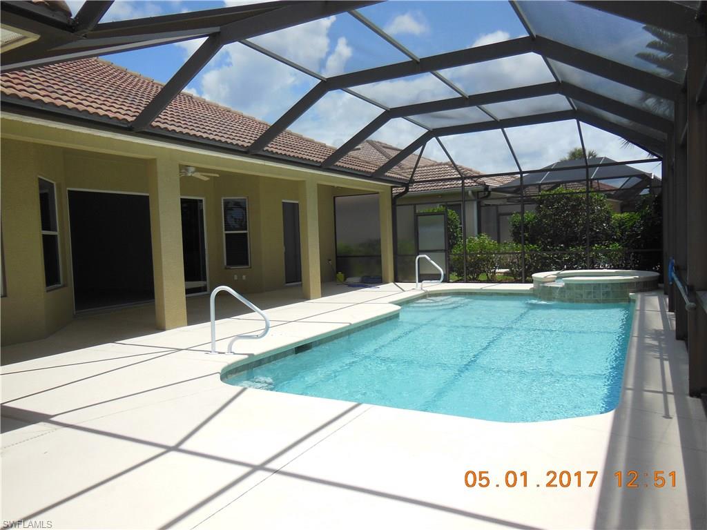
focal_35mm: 25
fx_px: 511
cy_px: 265
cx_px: 354
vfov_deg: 54.9
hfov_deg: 69.4
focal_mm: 4.5
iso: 125
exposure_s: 1/1000
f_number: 3.5
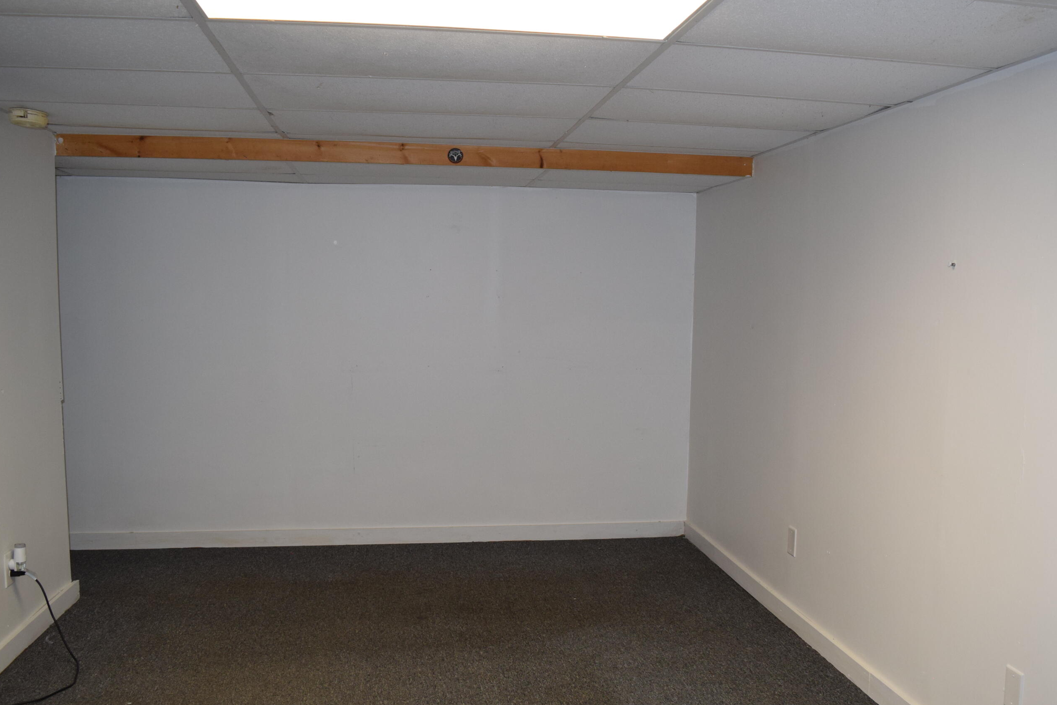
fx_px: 940
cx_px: 574
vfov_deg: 41.0
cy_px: 407
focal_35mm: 32
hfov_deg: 58.6
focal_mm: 18
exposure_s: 1/100
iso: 800
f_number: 5
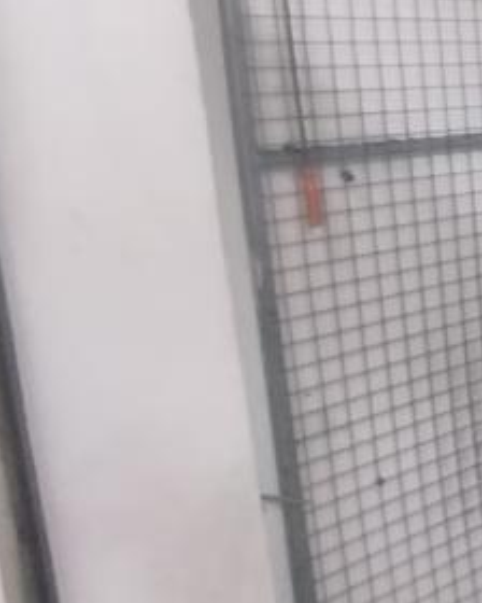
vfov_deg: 31.3
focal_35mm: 60
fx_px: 1070
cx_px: 1148
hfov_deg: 15.1
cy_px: 220
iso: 320
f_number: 2.2
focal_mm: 1.65
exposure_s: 1/20
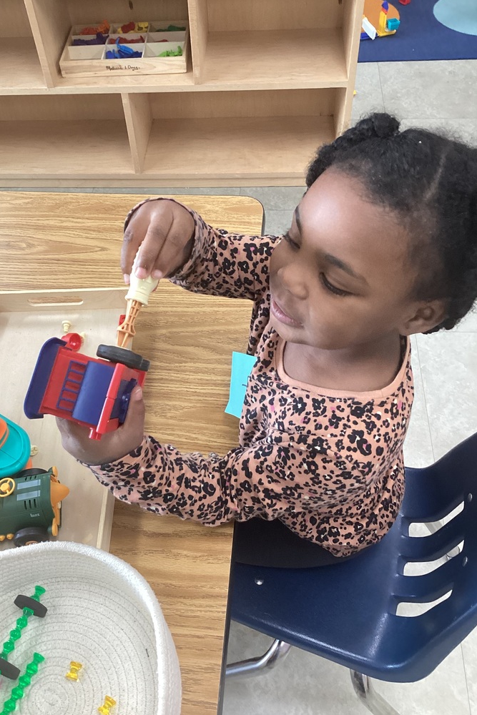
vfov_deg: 57.2
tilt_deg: -51.3
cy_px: 352
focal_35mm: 33
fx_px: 656
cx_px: 205
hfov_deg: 39.9
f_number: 2.4
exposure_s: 1/60
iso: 250
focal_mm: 3.3
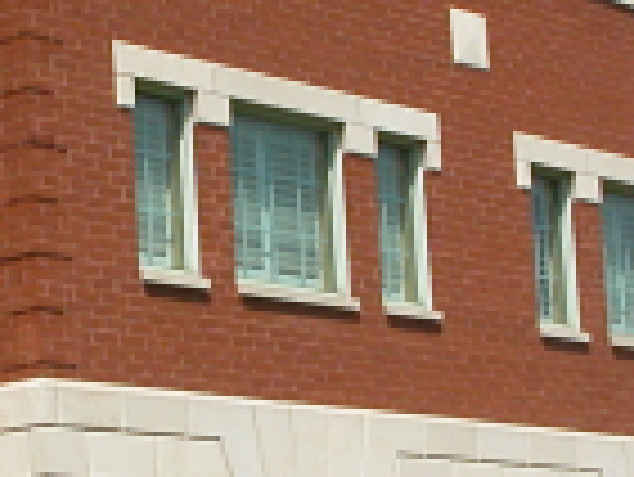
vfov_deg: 7.5
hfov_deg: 9.9
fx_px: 3648
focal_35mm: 199
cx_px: 135
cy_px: 297
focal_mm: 8.9
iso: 100
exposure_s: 1/1656
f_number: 3.2
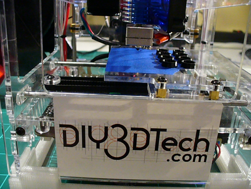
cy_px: 94
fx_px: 268
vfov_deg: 38.7
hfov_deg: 50.1
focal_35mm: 37
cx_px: 126
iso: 800
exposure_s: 1/60
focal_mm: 6.1
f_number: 2.8
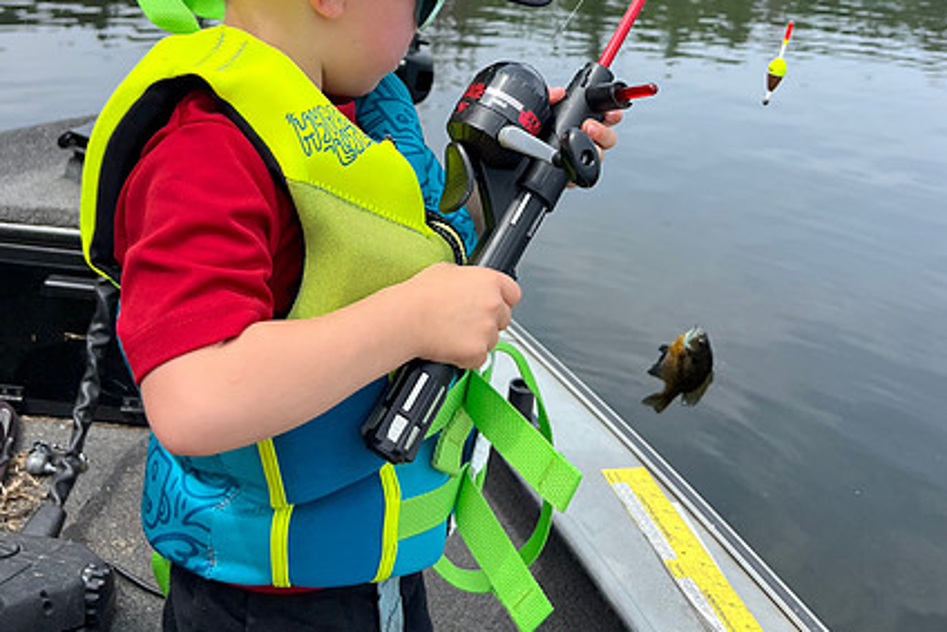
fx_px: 974
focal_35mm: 37
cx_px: 481
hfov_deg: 51.9
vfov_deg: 34.0
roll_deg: -5.5
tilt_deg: -8.8
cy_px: 60
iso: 50
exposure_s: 1/4274
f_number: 1.5
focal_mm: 5.7
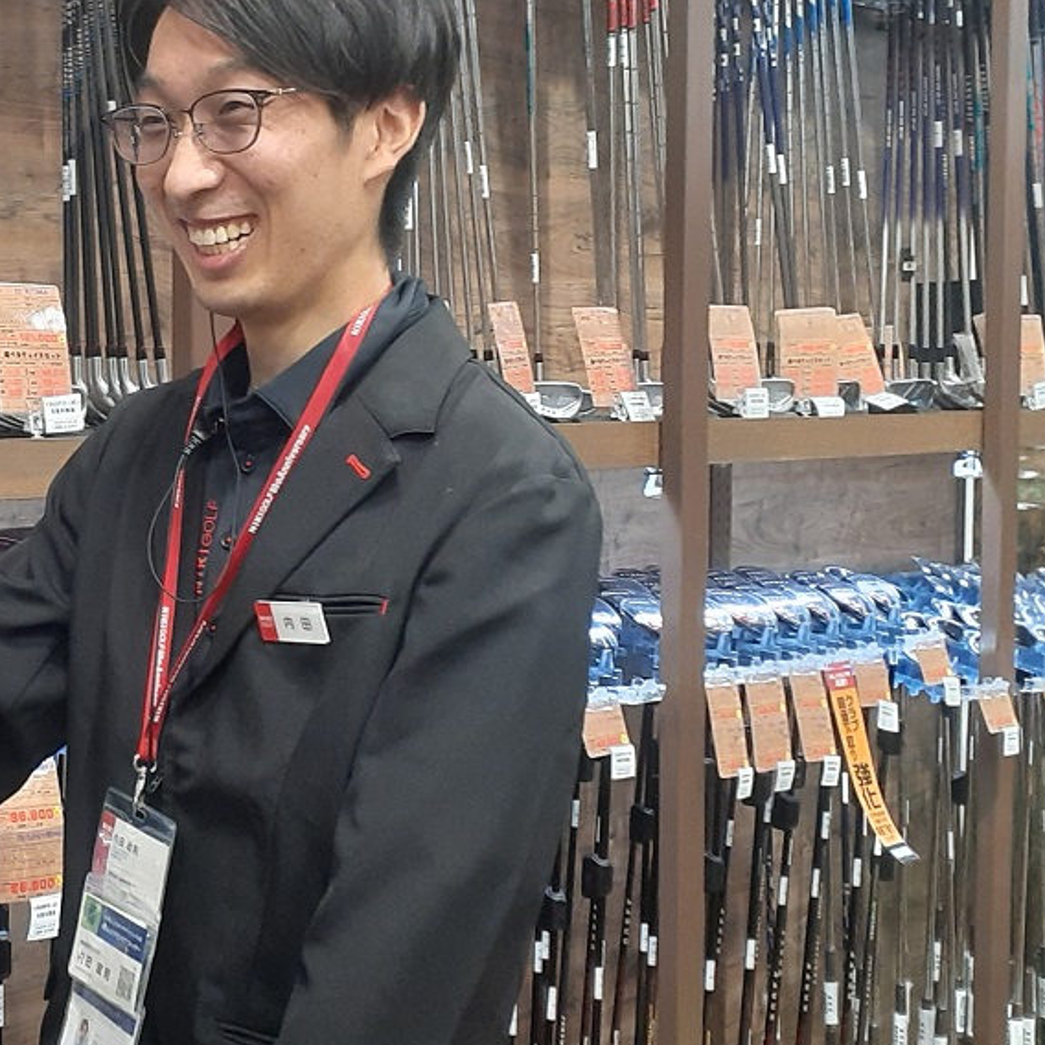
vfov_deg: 27.3
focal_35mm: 63
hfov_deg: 24.9
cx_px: -169
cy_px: 577
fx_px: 2152
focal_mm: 3.6
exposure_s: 1/50
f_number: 1.9
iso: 160
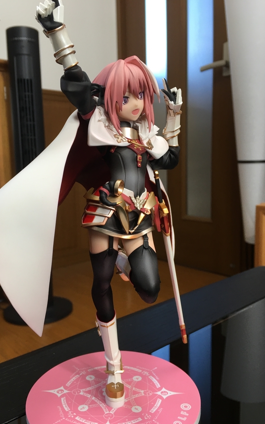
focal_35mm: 31
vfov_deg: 61.2
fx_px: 358
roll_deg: +1.8
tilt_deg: -5.4
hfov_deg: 40.6
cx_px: 118
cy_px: 212
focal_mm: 4.15
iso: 25
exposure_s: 1/30
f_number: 2.2
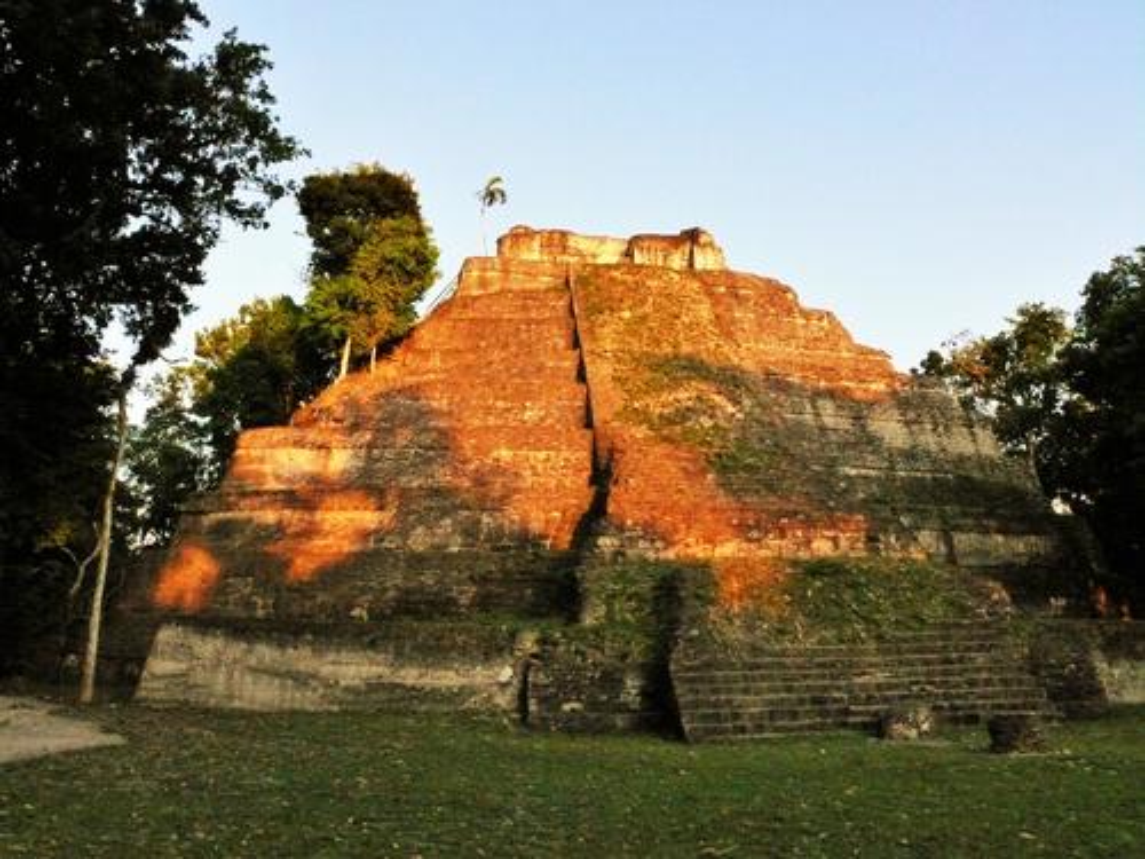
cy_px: 430
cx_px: 572
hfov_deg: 52.6
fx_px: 1158
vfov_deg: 40.7
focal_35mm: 35
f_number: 6.3
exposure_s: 1/500
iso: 800
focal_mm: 7.4
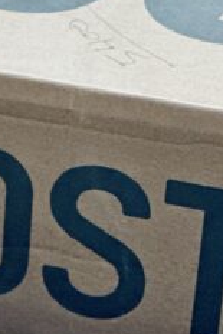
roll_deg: +0.1
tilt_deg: -36.1
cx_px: -273
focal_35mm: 322
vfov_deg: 6.4
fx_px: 2987
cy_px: 358
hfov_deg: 4.2
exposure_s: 1/100
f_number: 2.8
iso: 200
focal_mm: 9
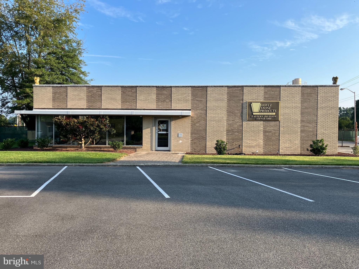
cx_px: 180
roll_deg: +0.4
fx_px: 290
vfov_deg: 49.7
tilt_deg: -0.5
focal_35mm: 28
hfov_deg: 63.4
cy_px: 134
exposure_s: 1/972
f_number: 1.8
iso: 32
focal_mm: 3.99
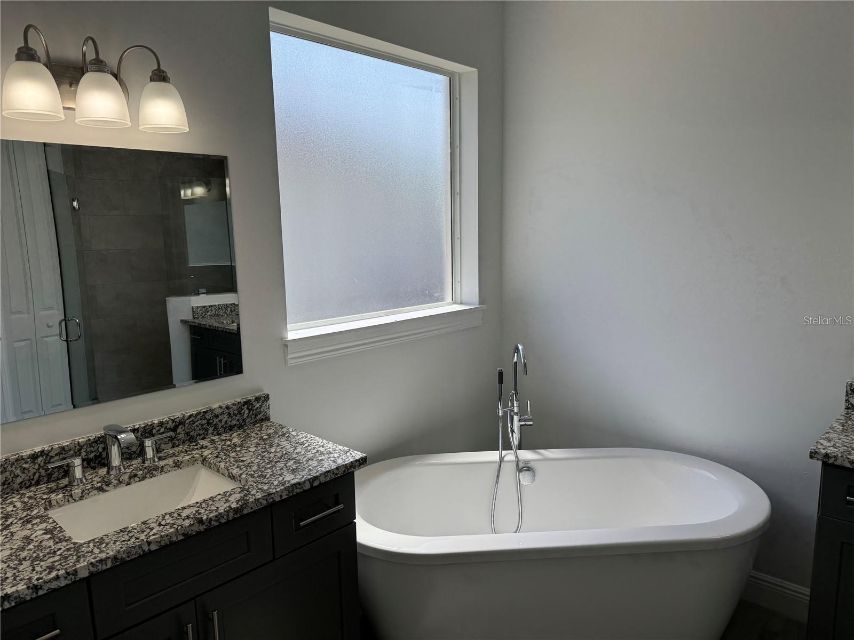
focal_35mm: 24
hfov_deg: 71.6
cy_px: 320
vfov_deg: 56.8
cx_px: 427
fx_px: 592
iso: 80
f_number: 1.78
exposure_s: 1/900
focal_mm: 6.86
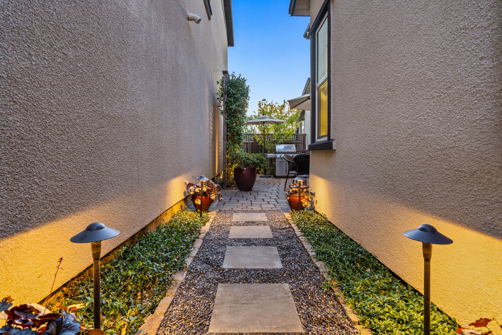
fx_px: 237
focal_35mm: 17
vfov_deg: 70.4
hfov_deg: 93.3
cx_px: 251
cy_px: 168
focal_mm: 17
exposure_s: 1/4
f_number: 8
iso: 320
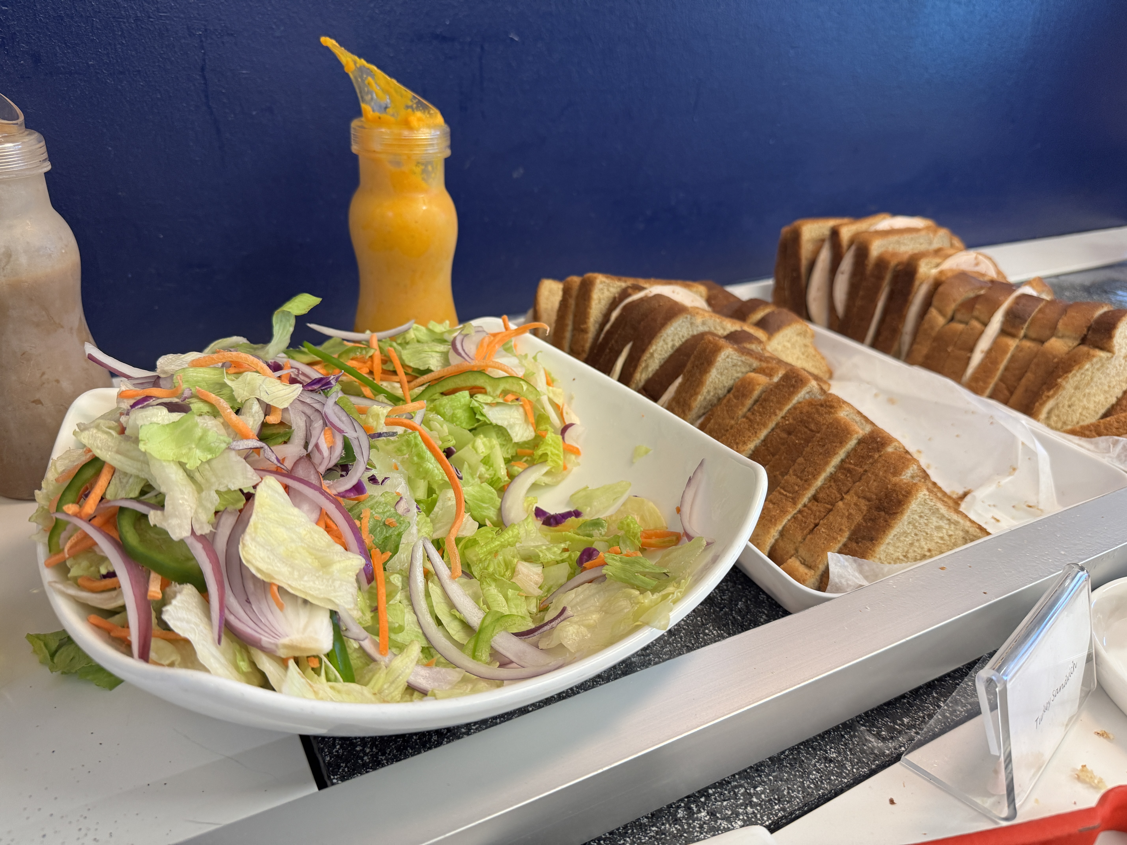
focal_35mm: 24
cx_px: 564
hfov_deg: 71.6
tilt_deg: -27.0
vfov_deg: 56.8
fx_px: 781
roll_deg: -2.1
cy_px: 422
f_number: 1.78
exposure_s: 1/60
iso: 200
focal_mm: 6.76
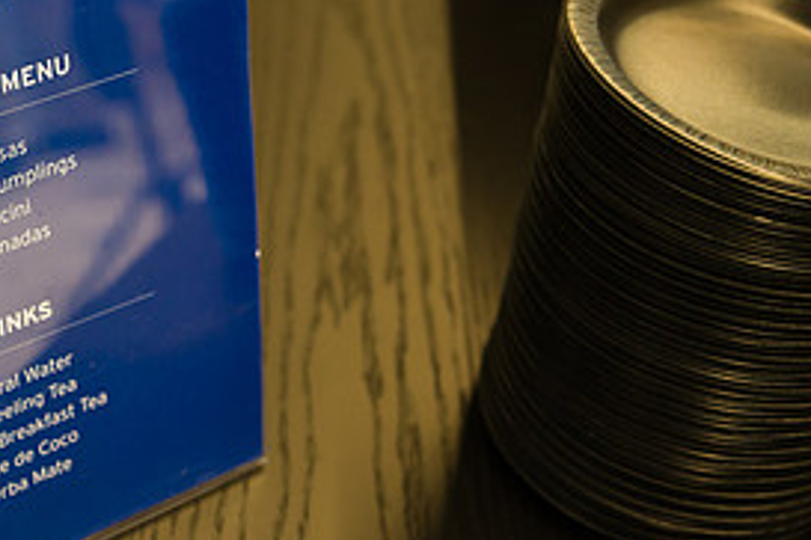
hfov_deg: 28.4
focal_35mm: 68
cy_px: 208
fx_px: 1532
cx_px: 68
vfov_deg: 20.0
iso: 1600
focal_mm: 32
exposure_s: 1/200
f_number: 4
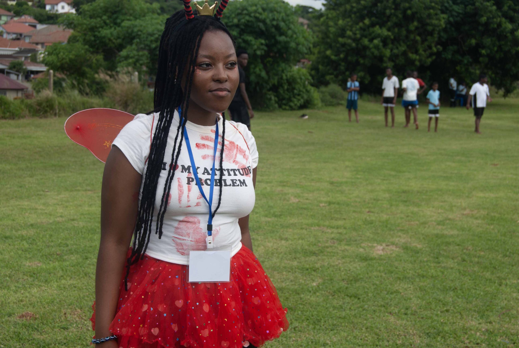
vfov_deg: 22.7
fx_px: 866
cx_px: 260
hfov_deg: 33.4
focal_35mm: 60
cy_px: 174
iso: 100
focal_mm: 40
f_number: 8
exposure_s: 1/250
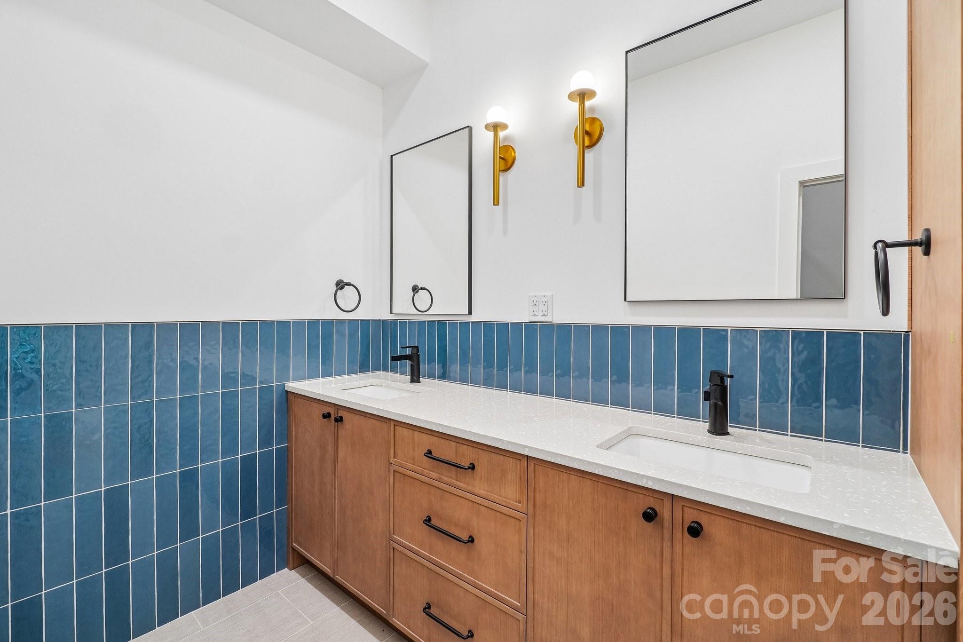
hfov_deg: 100.4
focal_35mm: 15
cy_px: 321
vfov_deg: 77.3
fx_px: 401
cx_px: 482
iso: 400
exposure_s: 1/20
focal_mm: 10
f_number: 8
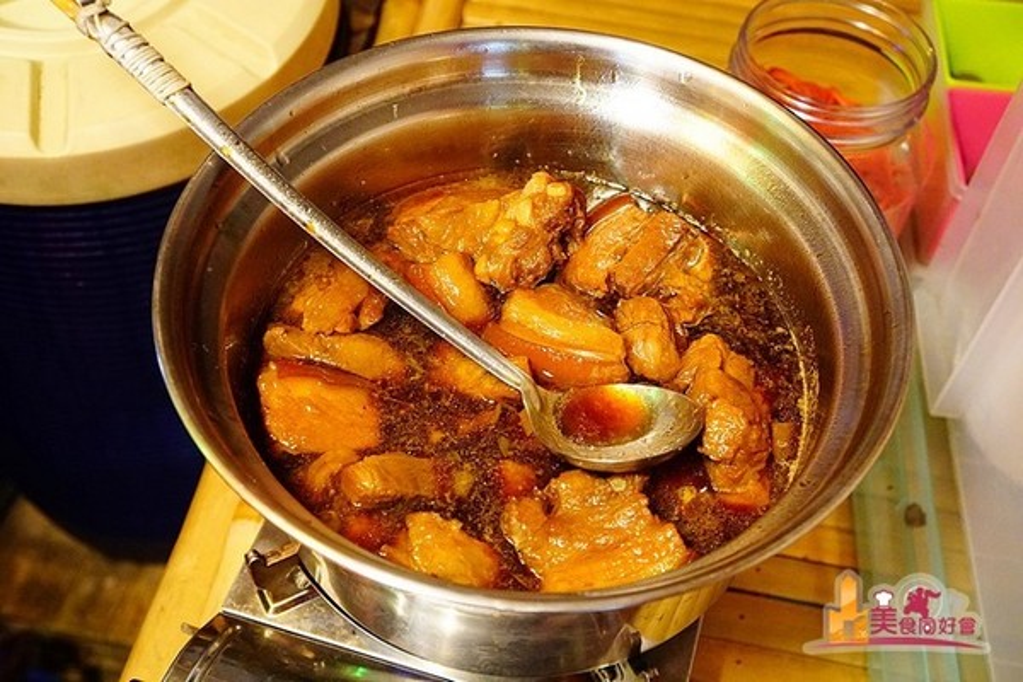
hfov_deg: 47.9
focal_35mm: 40
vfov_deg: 33.0
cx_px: 512
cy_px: 341
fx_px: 1151
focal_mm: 27
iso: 6400
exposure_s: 1/40
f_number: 4
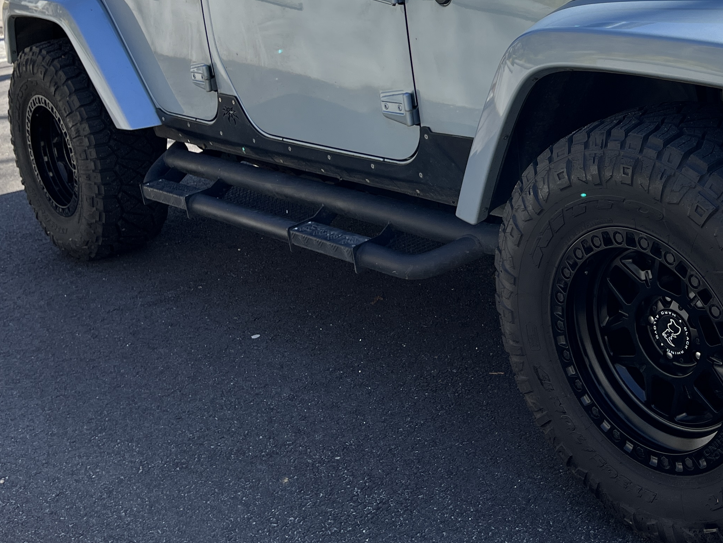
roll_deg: +2.5
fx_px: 1065
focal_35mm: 51
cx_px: 588
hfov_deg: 36.1
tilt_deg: -12.6
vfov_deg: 27.5
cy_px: 49
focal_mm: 5.1
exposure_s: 1/992
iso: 50
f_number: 1.6
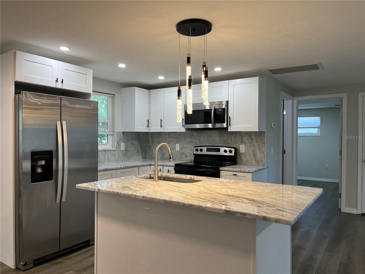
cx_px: 182
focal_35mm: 26
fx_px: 274
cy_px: 137
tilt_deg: -0.5
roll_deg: -0.4
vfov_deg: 53.1
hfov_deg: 67.3
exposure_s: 1/120
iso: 100
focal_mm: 5.1
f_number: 1.6
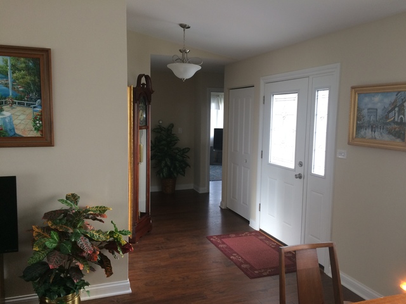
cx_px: 203
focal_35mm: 29
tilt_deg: -6.4
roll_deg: +0.7
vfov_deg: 48.2
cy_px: 152
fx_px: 340
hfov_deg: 61.7
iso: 80
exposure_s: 1/30
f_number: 2.2
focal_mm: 4.15
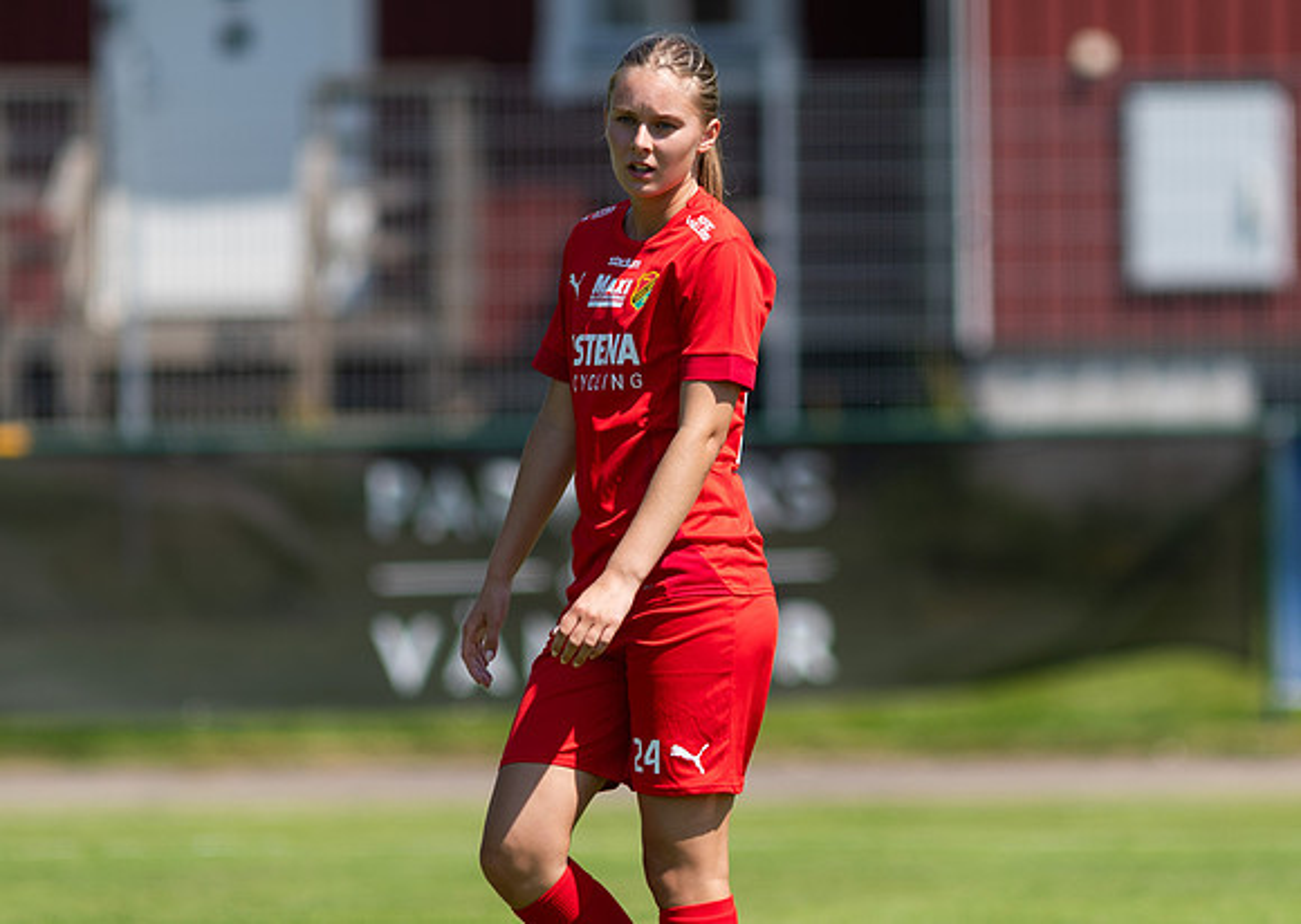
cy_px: 384
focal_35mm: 550
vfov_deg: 2.6
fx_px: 20268
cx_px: 811
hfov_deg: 3.7
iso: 140
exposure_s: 1/2000
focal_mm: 300
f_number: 3.2
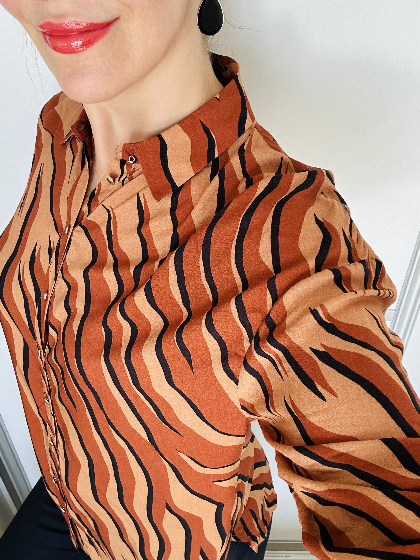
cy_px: 280
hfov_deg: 46.8
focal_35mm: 30
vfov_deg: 60.0
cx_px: 210
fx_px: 485
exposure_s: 1/121
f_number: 1.9
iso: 40
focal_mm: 2.69
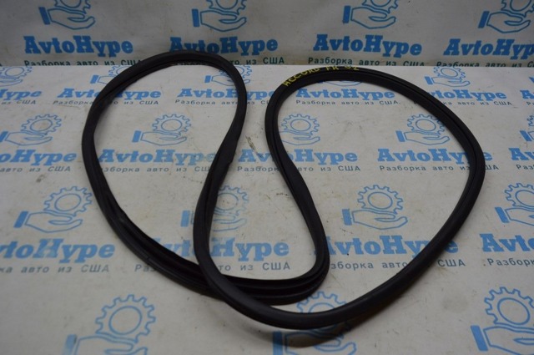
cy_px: 178
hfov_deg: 62.0
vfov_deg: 43.5
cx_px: 267
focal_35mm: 30
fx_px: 444
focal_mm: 20
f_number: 5
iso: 400
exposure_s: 1/100
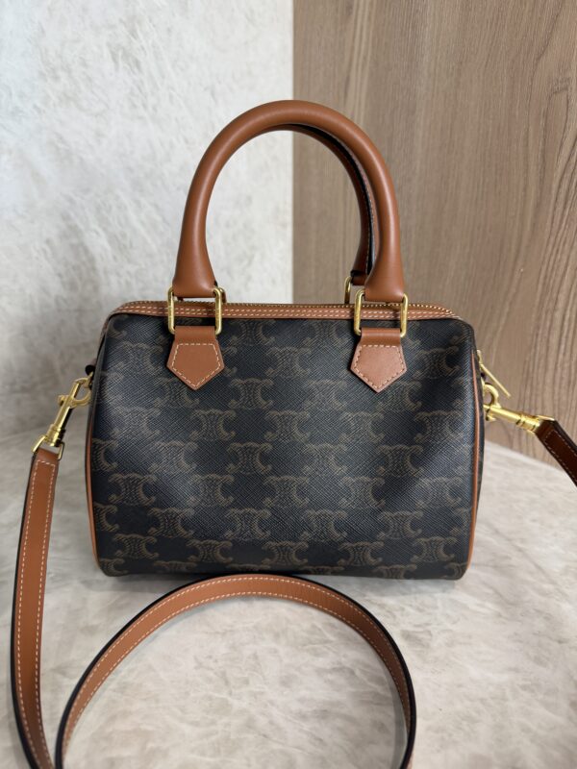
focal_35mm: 24
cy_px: 384
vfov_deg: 71.6
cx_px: 288
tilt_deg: -21.1
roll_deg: -0.2
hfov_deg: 56.8
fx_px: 533
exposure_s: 1/120
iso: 125
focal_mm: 6.76
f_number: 1.78
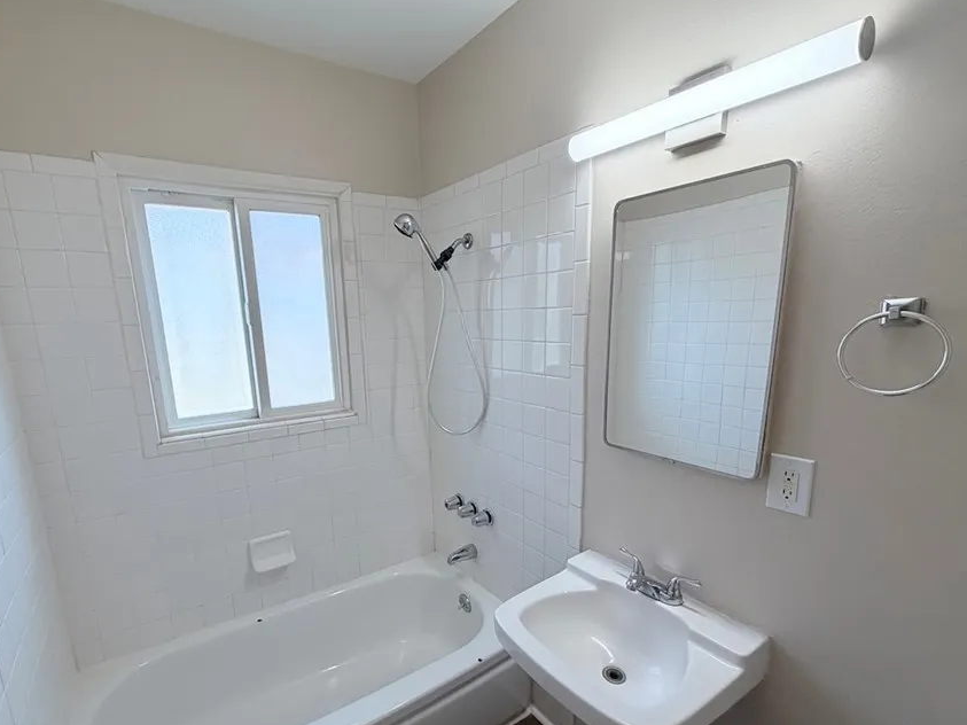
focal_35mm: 17
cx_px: 444
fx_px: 475
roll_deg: +2.9
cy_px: 415
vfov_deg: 74.3
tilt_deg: -12.5
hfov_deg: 90.8
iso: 100
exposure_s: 1/120
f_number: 2.2
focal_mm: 2.22
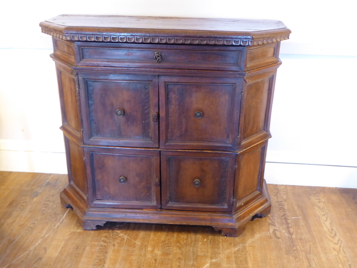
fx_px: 371
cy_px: 134
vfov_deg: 39.7
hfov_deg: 51.4
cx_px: 178
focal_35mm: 36
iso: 400
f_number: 3.7
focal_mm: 6.3
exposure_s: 1/5
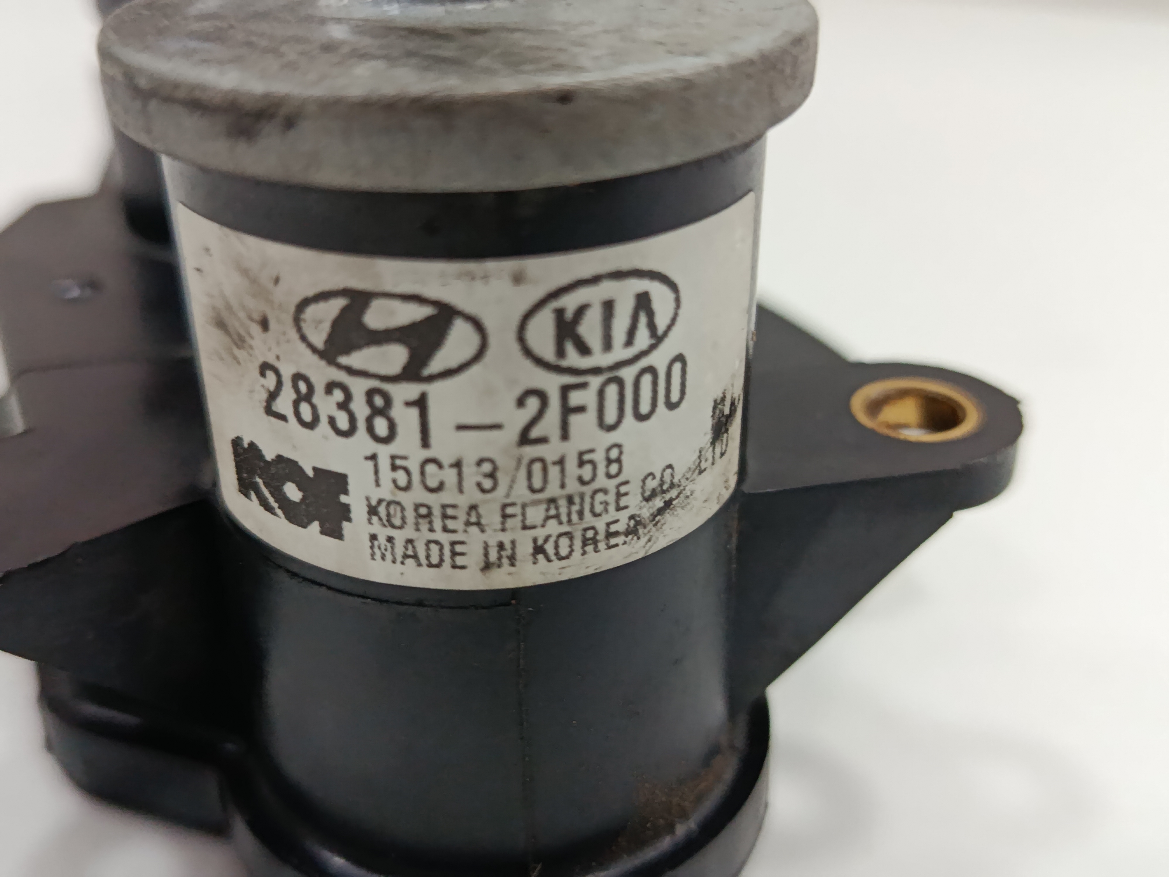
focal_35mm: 35
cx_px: 584
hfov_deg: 52.6
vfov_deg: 40.7
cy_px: 438
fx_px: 1182
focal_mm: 5.24
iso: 757
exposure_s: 1/50
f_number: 1.7
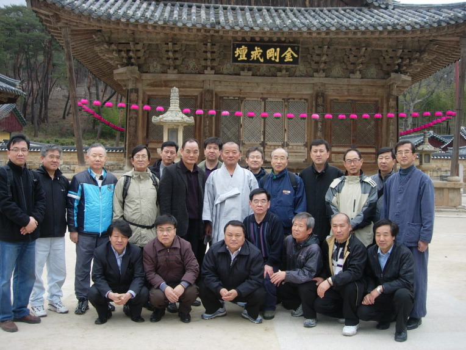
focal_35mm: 38
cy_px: 175
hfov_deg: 49.0
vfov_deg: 37.7
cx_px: 233
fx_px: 512
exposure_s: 1/418
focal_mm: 7.8
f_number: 2.8
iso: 64
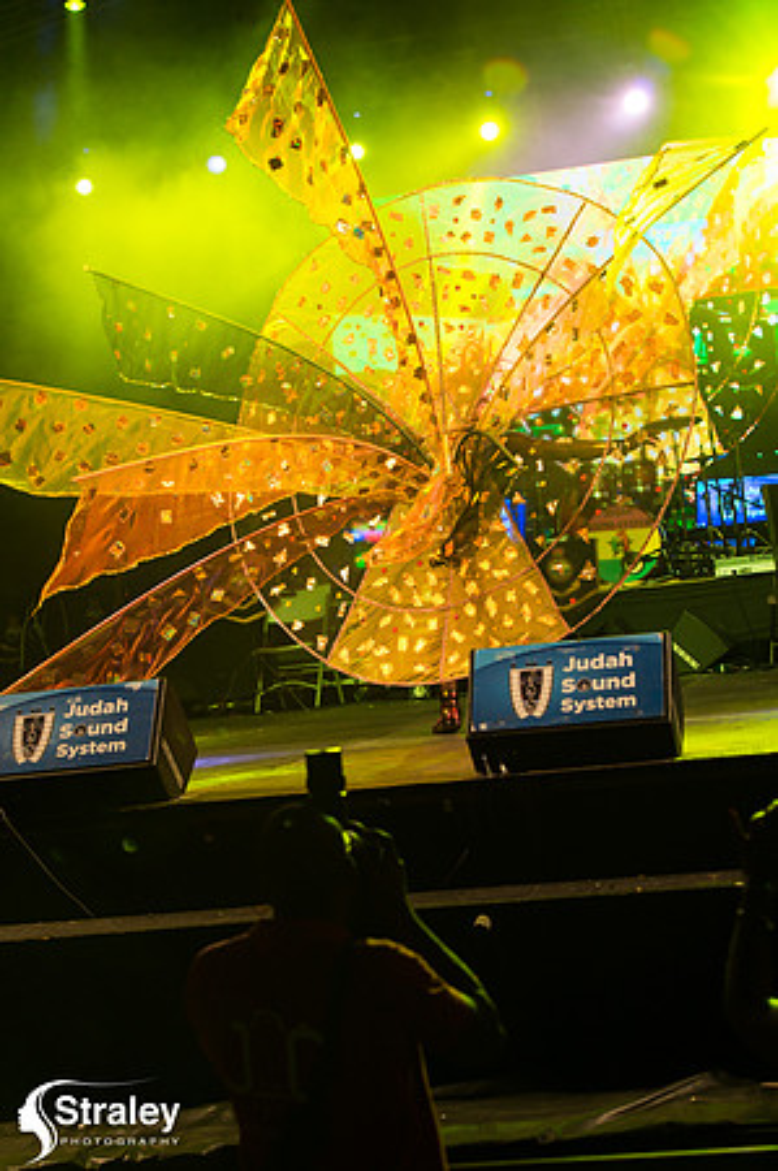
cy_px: 586
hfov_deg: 19.4
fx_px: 2274
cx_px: 389
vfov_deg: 28.9
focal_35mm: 70
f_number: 5.6
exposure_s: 1/320
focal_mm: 70
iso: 2000
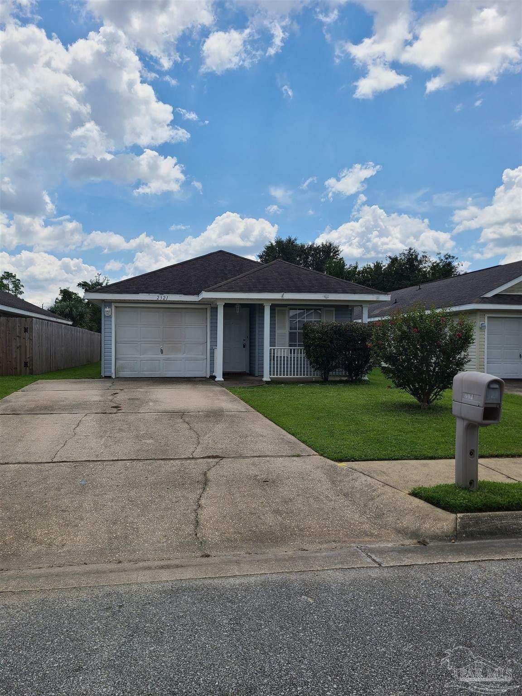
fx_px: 523
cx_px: 261
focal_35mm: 26
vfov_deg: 67.3
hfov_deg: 53.1
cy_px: 348
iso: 40
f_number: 1.8
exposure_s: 1/2851
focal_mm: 5.4
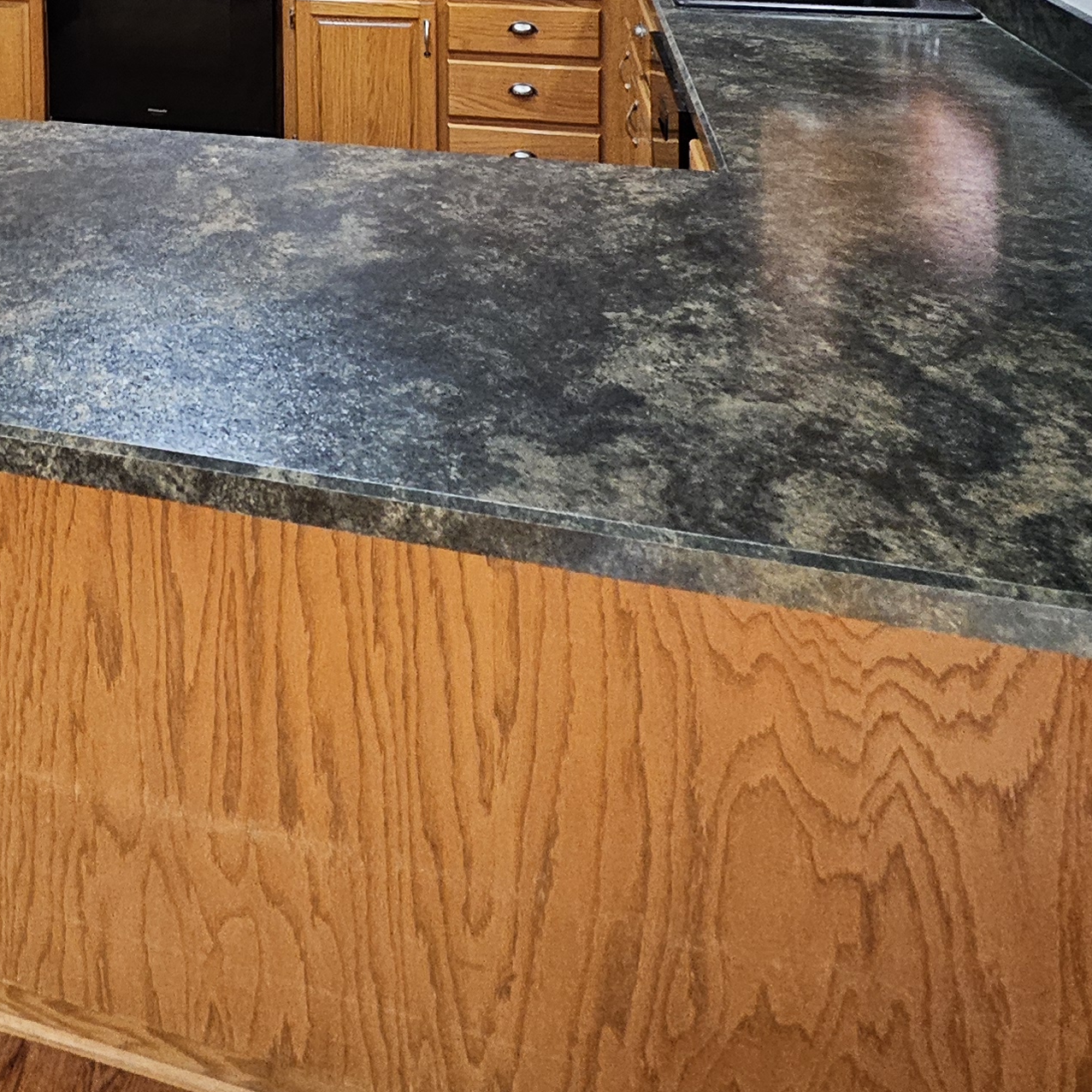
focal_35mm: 36
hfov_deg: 41.7
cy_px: -168
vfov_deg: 37.0
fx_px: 1285
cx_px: 76
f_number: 2.2
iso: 250
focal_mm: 1.74
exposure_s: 1/60
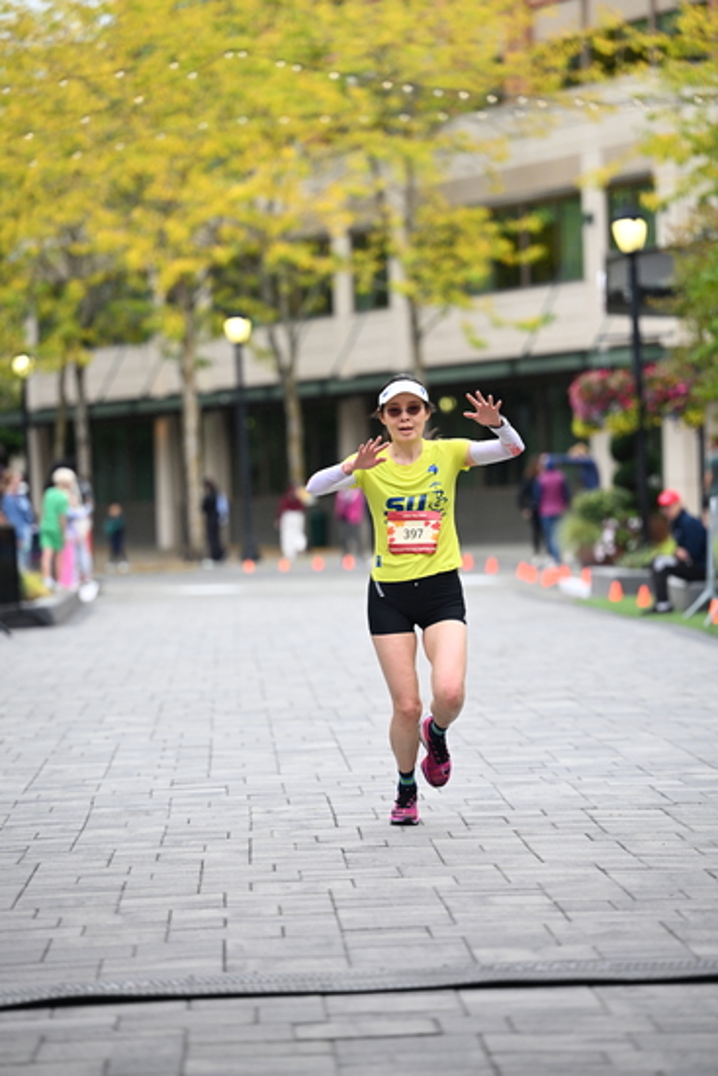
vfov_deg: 14.6
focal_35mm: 140
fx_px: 4185
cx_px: 359
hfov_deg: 9.8
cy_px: 538
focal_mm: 140
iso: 1000
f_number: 2.8
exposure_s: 1/1600
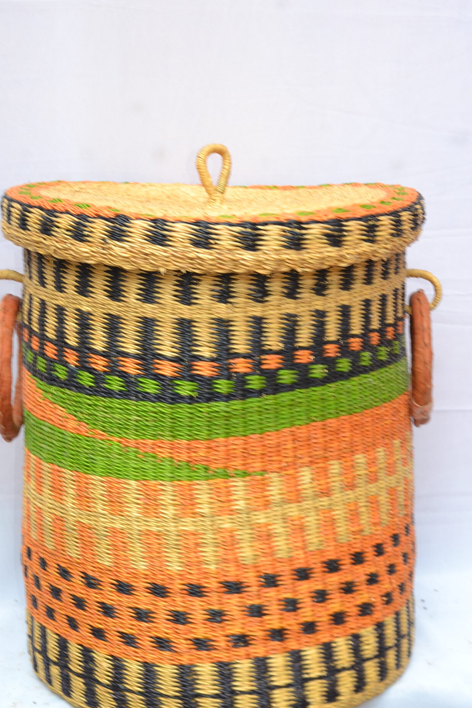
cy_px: 350
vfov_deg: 33.4
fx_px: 1180
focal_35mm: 60
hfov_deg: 22.6
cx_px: 226
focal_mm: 32
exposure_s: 1/60
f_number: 5.6
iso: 100
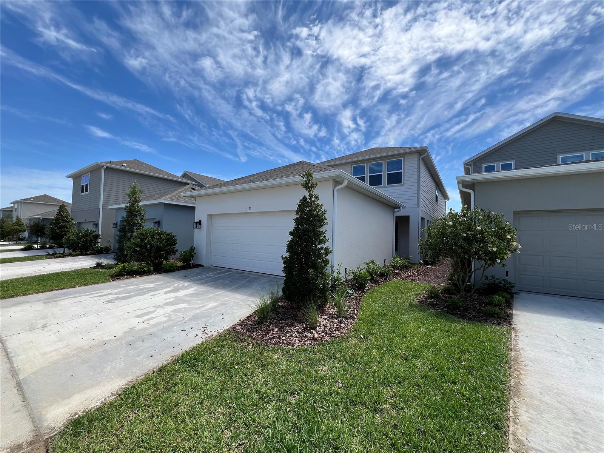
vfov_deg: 89.9
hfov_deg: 106.2
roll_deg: -1.3
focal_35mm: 13
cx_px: 302
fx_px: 227
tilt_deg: +2.3
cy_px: 226
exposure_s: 1/1167
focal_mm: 1.57
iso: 32
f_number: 1.8
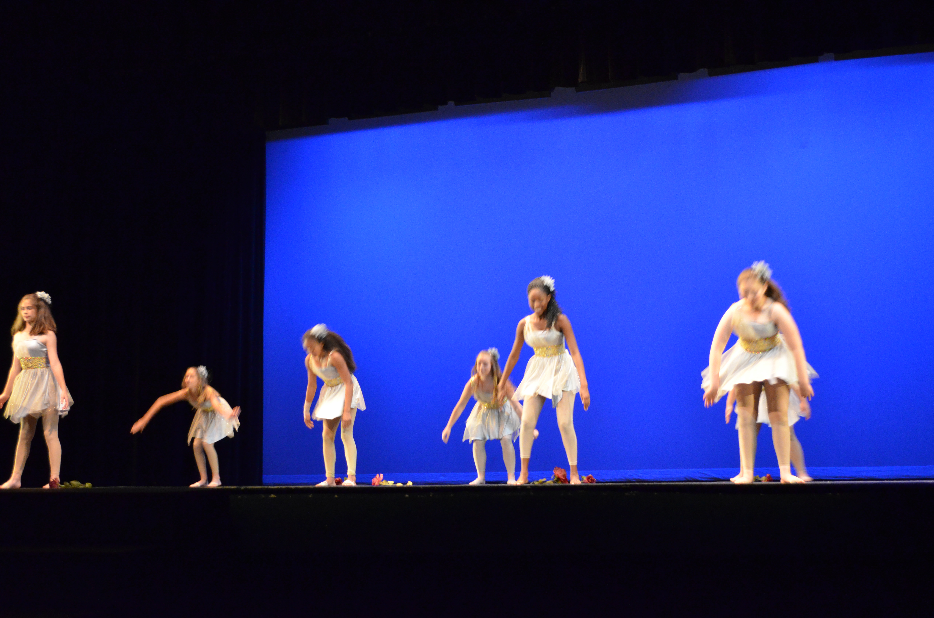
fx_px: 1320
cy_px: 309
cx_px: 467
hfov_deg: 39.0
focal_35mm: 51
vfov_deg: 26.4
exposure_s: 1/30
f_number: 5
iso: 3200
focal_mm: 34
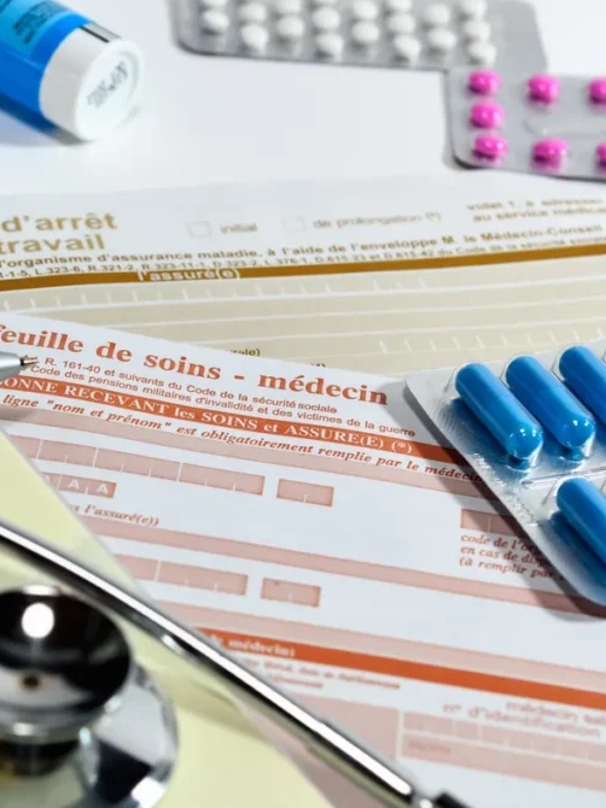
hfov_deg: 16.7
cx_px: 199
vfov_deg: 22.3
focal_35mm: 88
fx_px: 2055
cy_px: 402
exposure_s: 1/20
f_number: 6.3
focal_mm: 40
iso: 100
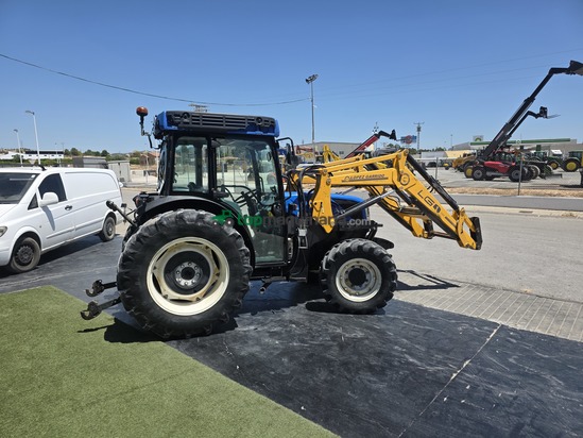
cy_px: 219
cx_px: 292
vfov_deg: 58.9
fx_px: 387
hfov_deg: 73.9
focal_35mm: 23
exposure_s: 1/6574
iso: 80
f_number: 1.7
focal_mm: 6.3
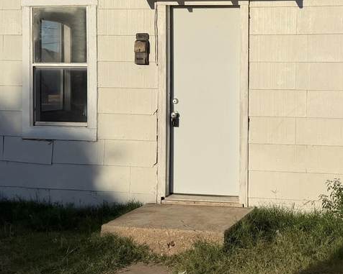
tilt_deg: -2.2
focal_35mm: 63
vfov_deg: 24.1
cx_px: 288
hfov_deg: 29.2
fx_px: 640
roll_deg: -0.3
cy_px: 87
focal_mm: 6.76
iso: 80
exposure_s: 1/10309
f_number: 1.78
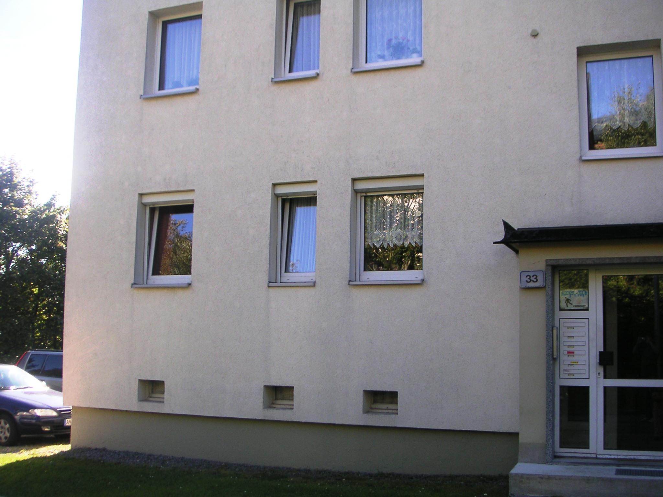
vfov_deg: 37.7
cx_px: 332
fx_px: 728
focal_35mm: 38
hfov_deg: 49.0
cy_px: 248
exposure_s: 1/180
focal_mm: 6
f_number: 2.8
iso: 50
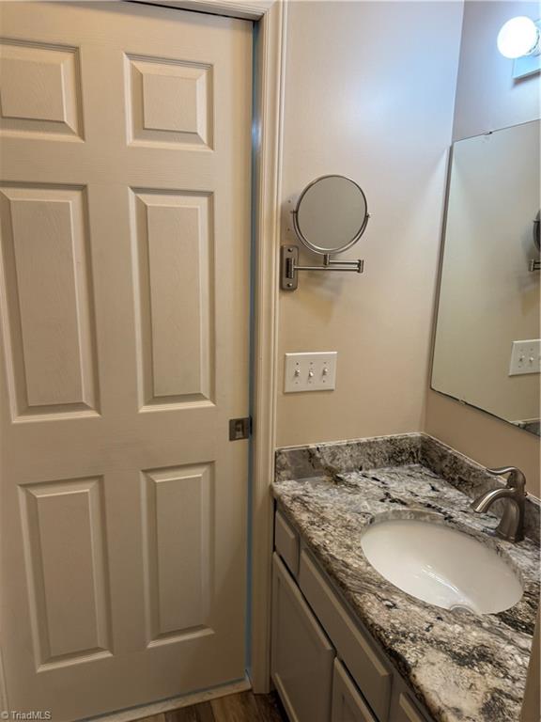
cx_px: 270
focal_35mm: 24
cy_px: 361
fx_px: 500
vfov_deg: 71.6
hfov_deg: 56.8
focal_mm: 6.76
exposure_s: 1/120
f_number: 1.78
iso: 125
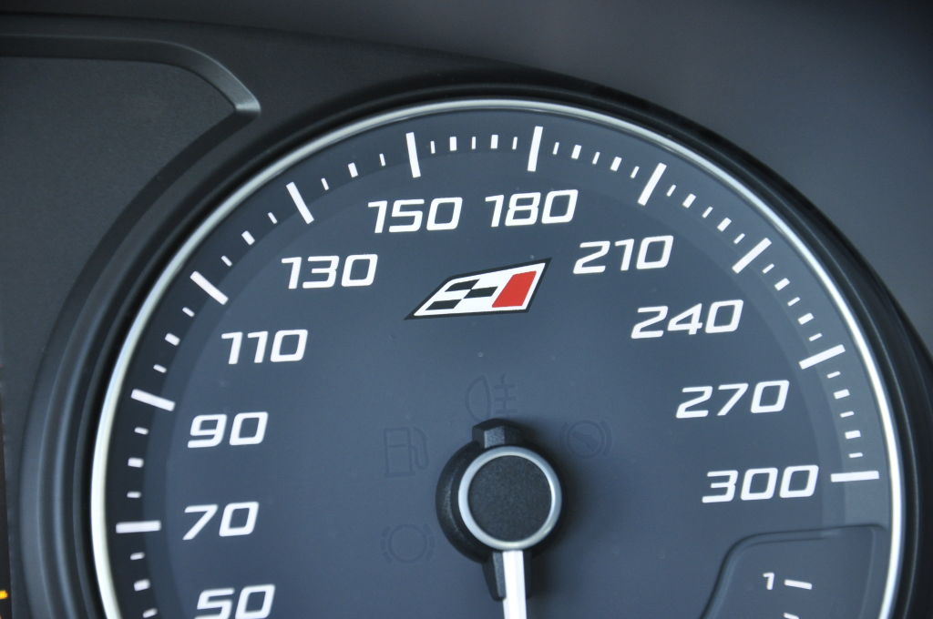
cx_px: 466
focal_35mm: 158
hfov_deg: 13.1
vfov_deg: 8.7
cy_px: 310
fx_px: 4077
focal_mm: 105
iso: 800
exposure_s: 1/40
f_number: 5.6
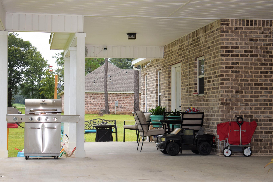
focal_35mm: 82
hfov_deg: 24.6
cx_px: 136
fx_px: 626
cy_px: 91
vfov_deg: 16.6
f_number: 5.6
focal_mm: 55
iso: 140
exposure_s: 1/60
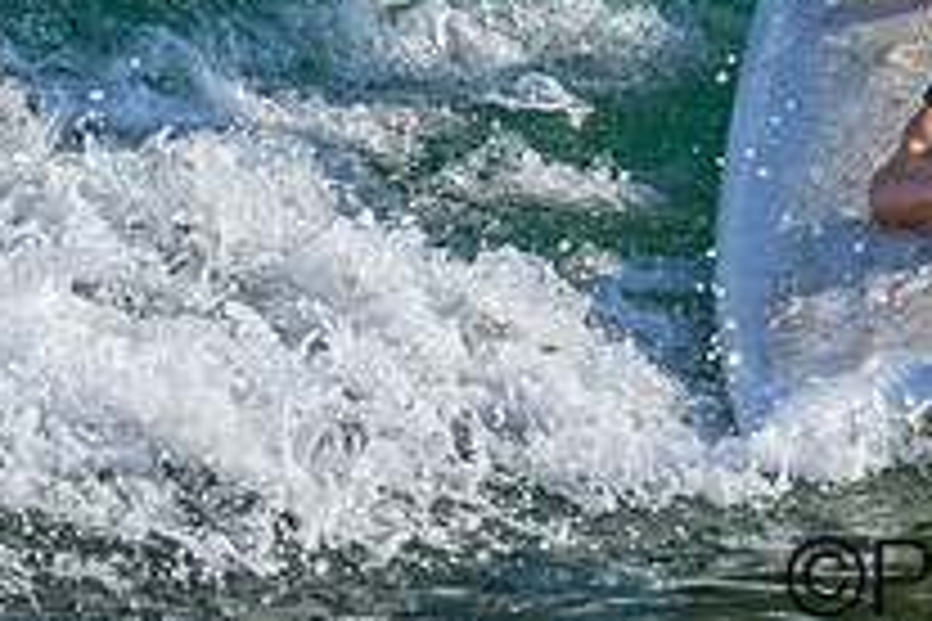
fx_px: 63863
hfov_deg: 0.8
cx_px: 1265
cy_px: -256
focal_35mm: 2467
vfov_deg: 0.6
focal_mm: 800
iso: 640
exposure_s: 1/2000
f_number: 6.3
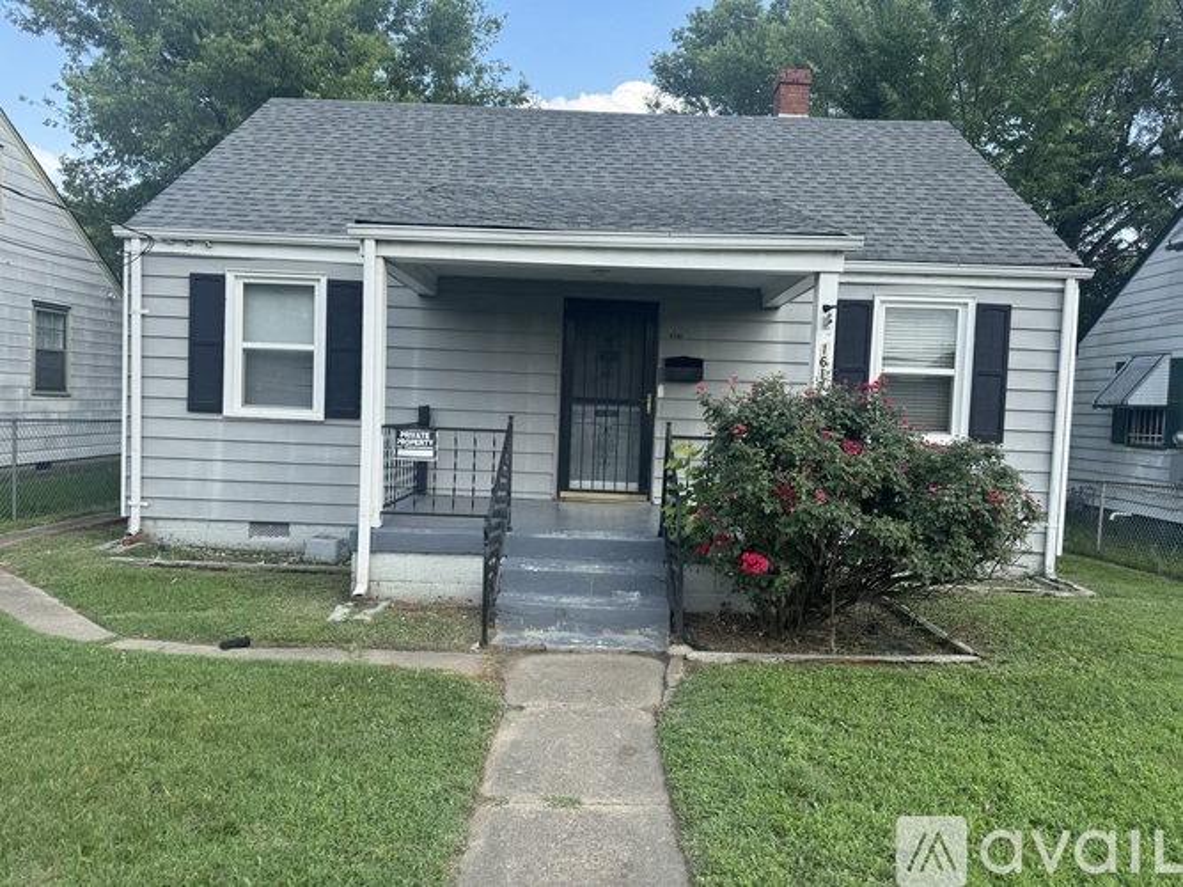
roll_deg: -3.4
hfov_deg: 71.6
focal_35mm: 24
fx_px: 820
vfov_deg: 56.8
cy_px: 444
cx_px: 592
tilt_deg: -2.0
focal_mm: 6.76
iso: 80
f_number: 1.78
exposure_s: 1/1366
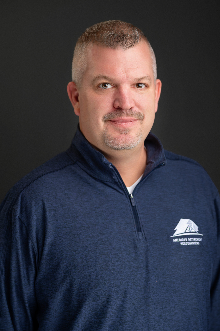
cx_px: 110
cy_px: 166
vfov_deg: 23.9
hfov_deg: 16.0
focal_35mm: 85
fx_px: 780
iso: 200
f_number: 2.8
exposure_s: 1/200
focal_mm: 85
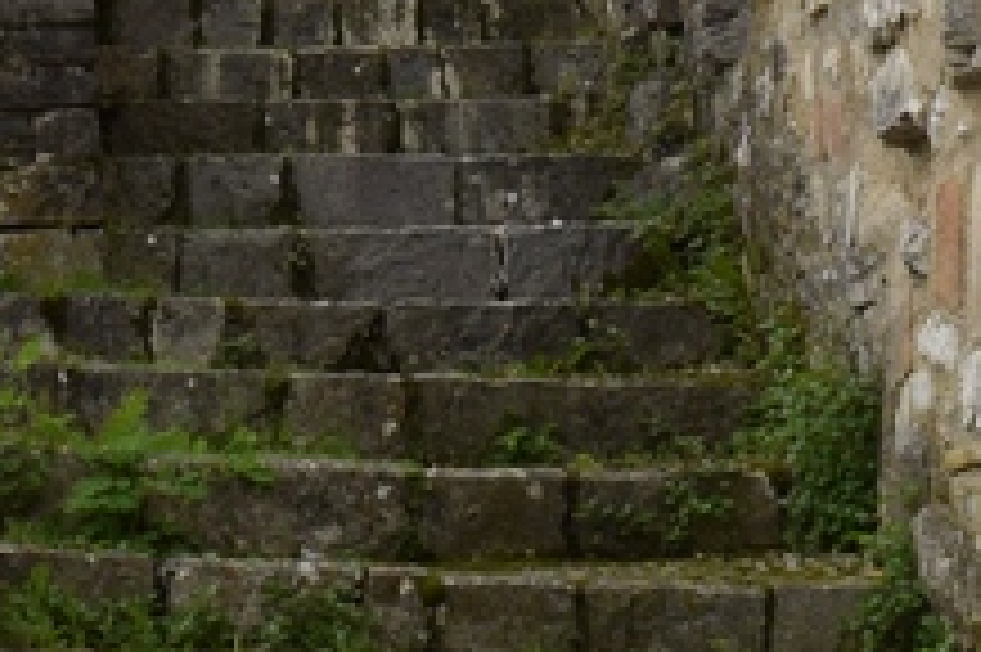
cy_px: -827
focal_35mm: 182
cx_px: -490
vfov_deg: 7.1
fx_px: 4956
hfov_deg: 10.9
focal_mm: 22
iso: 200
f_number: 9
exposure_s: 1/320
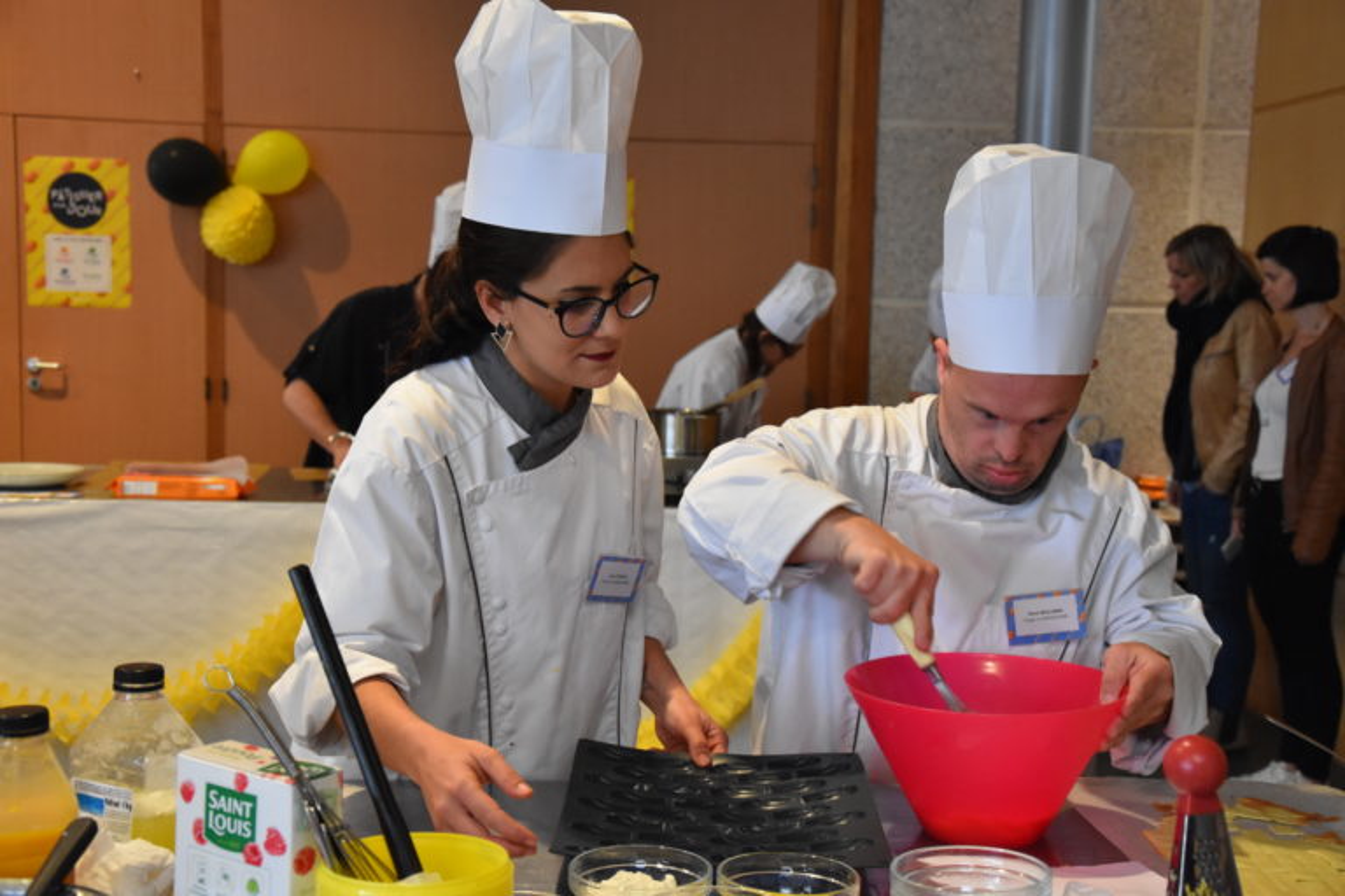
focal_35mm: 51
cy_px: 448
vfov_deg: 26.5
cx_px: 672
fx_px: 1905
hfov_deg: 38.9
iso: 2500
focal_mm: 34
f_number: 5
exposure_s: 1/100
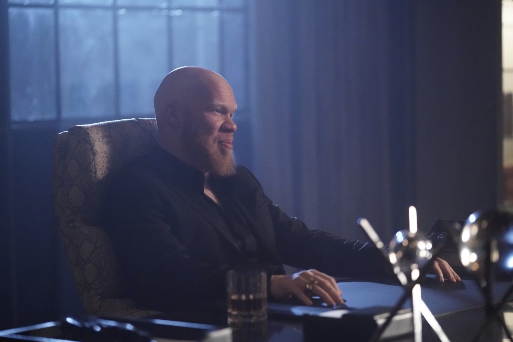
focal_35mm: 109
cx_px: 256
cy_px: 171
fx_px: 1553
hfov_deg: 18.8
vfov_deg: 12.6
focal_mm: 109
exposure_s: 1/160
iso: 16000
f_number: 2.8
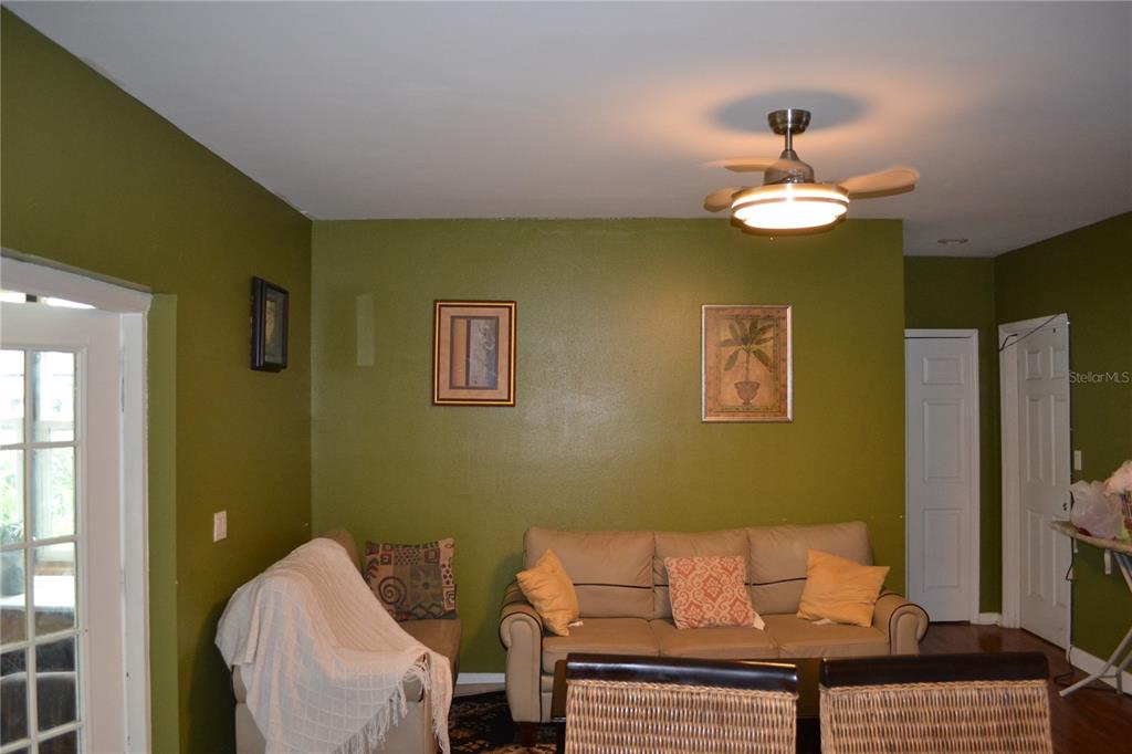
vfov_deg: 47.9
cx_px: 566
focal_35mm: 27
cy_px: 377
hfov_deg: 67.4
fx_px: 849
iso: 1400
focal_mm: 18
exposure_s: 1/60
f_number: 3.5
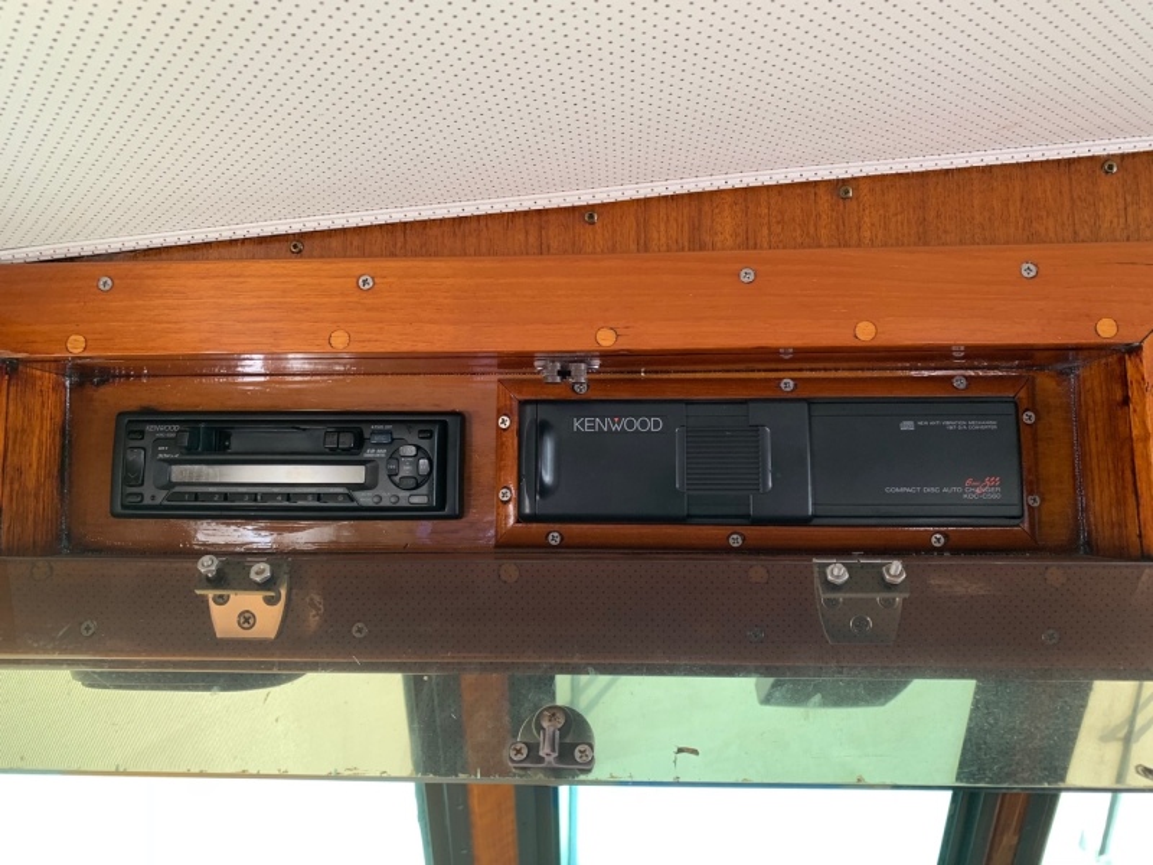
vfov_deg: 53.1
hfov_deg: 67.3
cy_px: 432
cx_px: 576
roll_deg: +0.3
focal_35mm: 26
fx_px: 866
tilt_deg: +8.9
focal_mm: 4.25
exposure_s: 1/60
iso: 64
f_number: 1.8
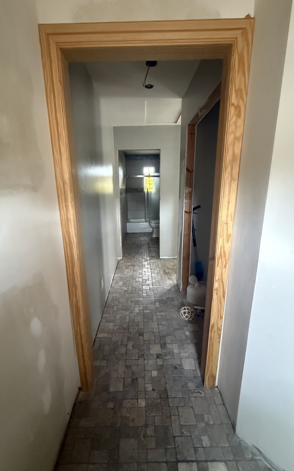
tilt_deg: -12.7
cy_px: 233
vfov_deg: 101.4
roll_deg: +0.3
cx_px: 141
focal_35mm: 15
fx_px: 192
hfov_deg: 74.8
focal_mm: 2.22
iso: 1250
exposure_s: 1/54
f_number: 2.2
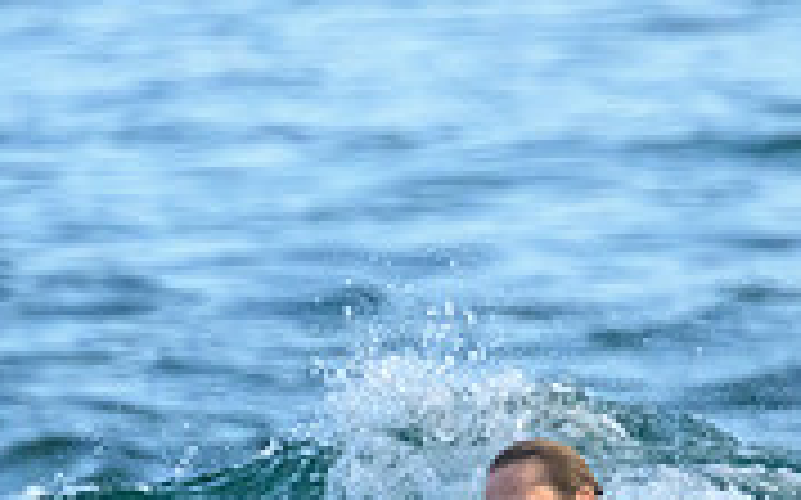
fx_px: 49326
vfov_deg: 0.6
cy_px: 678
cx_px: 256
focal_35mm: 2261
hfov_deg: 0.9
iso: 7200
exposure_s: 1/2000
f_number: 11
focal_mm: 680
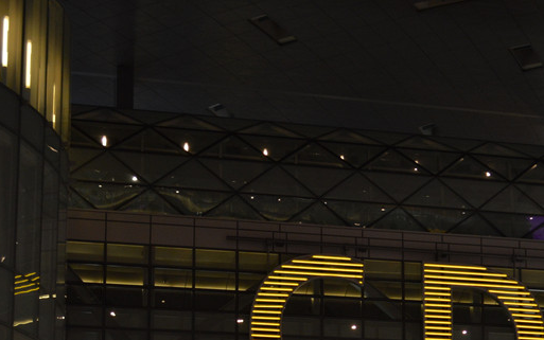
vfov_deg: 14.7
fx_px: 1275
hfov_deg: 23.9
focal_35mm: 86
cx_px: 397
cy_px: 415
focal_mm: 24
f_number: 4
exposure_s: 1/60
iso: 450
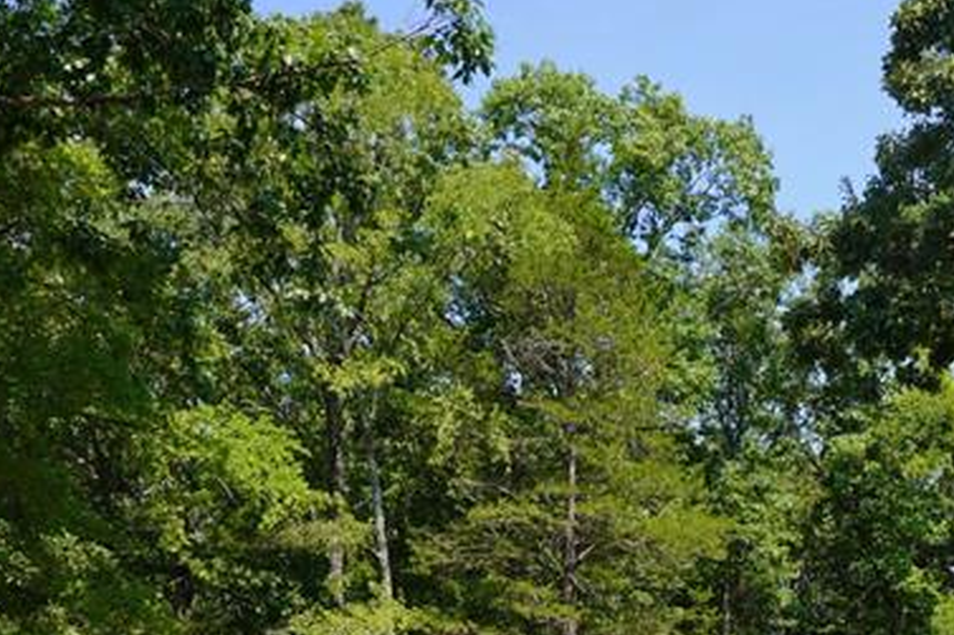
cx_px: 898
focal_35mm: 57
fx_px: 1510
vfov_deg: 22.7
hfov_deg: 32.9
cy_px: 653
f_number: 8
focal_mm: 14
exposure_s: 1/125
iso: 100
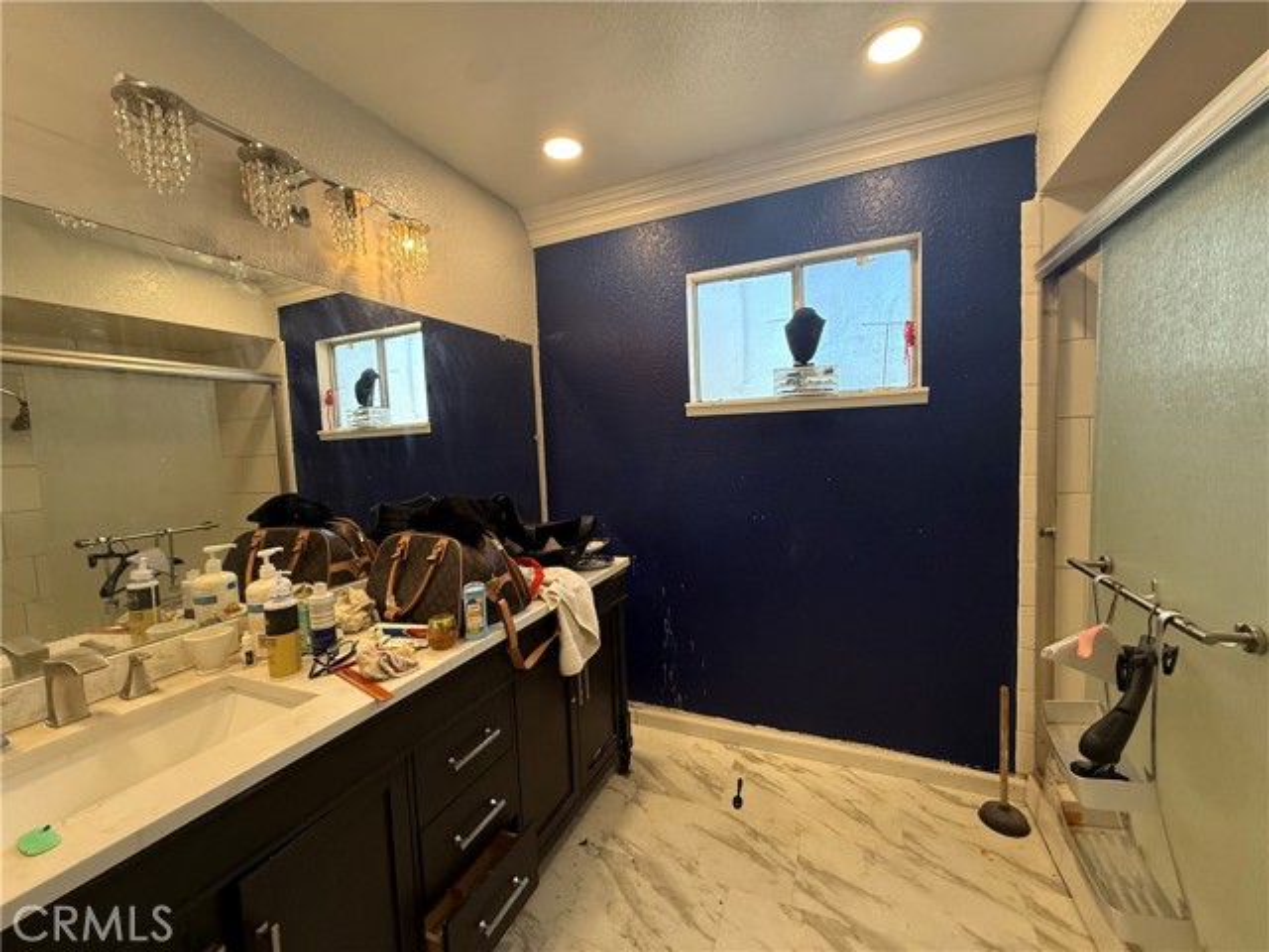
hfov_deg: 102.1
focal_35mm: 14
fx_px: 513
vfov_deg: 85.7
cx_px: 634
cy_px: 476
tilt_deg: -3.4
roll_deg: +2.6
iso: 320
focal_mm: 2.22
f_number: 2.2
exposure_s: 1/120
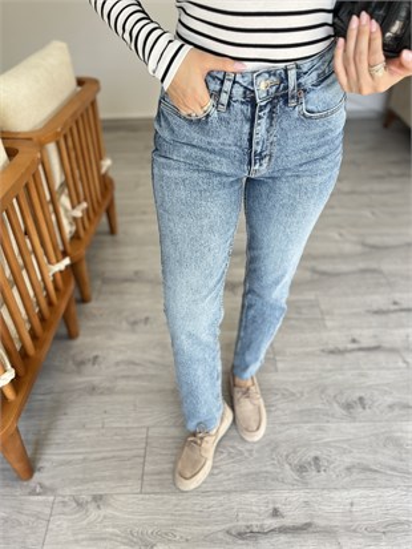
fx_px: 412
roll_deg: +2.9
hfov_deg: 53.1
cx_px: 206
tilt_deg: -38.5
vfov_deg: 67.3
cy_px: 274
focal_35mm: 26
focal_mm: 5.1
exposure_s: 1/100
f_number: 1.6
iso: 40
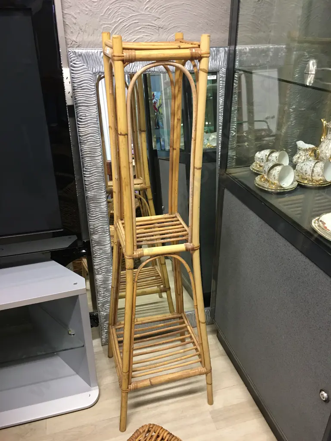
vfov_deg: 61.7
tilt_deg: -26.6
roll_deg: -0.8
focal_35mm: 29
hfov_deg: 48.2
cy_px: 220
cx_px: 166
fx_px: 370
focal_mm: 4.15
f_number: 2.2
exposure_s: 1/17
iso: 80
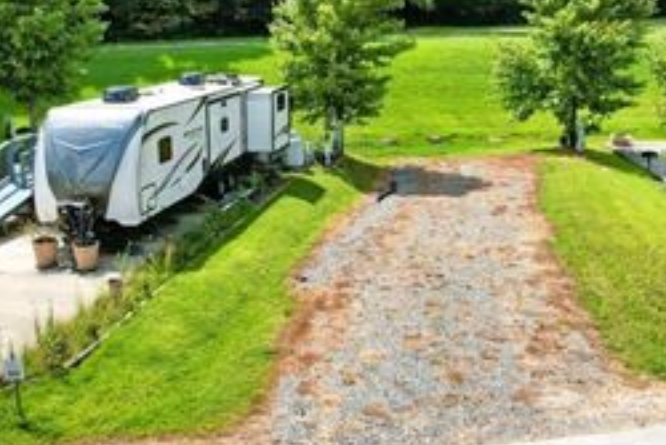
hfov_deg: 44.4
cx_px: 360
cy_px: 145
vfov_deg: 30.3
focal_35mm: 44
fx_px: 814
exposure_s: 1/2000
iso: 100
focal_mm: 8.38
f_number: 2.8
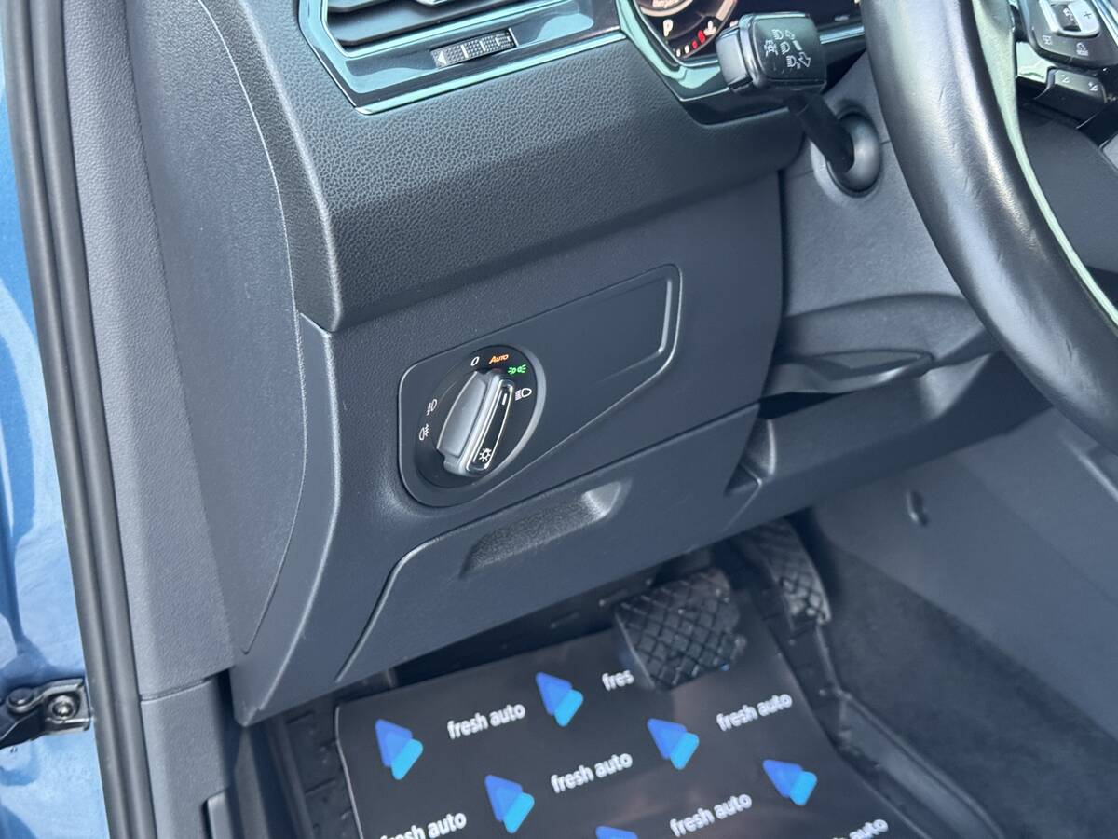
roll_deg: +1.8
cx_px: 559
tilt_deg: -30.6
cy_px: 420
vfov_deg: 30.3
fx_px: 1550
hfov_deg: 39.7
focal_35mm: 48
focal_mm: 6.76
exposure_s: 1/40
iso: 400
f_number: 1.78
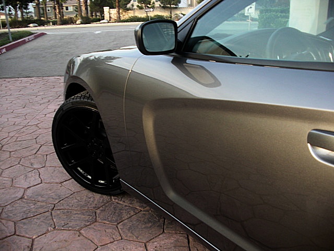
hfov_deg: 51.4
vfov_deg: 39.7
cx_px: 167
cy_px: 126
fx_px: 347
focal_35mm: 36
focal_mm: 6.3
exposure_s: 1/100
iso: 50
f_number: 2.8
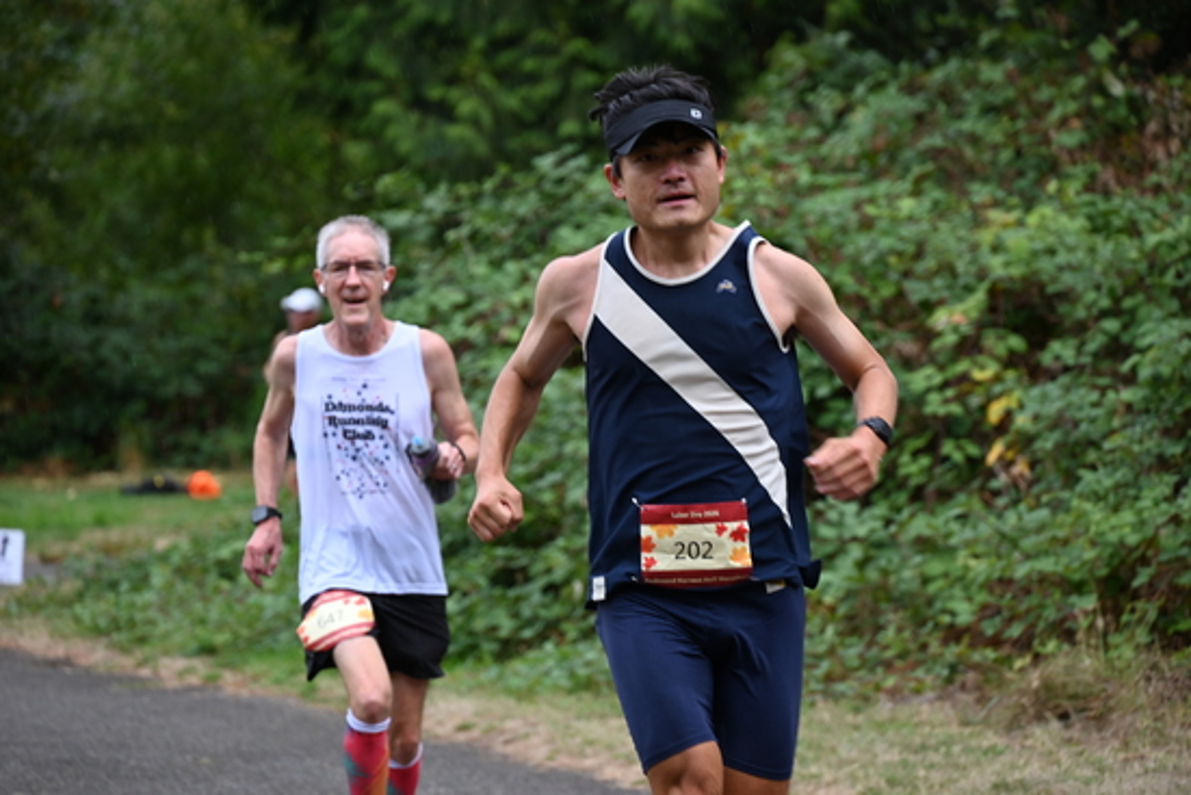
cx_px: 596
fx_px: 6618
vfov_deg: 6.9
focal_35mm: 200
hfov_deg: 10.3
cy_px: 398
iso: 560
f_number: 6.3
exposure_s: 1/250
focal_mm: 200
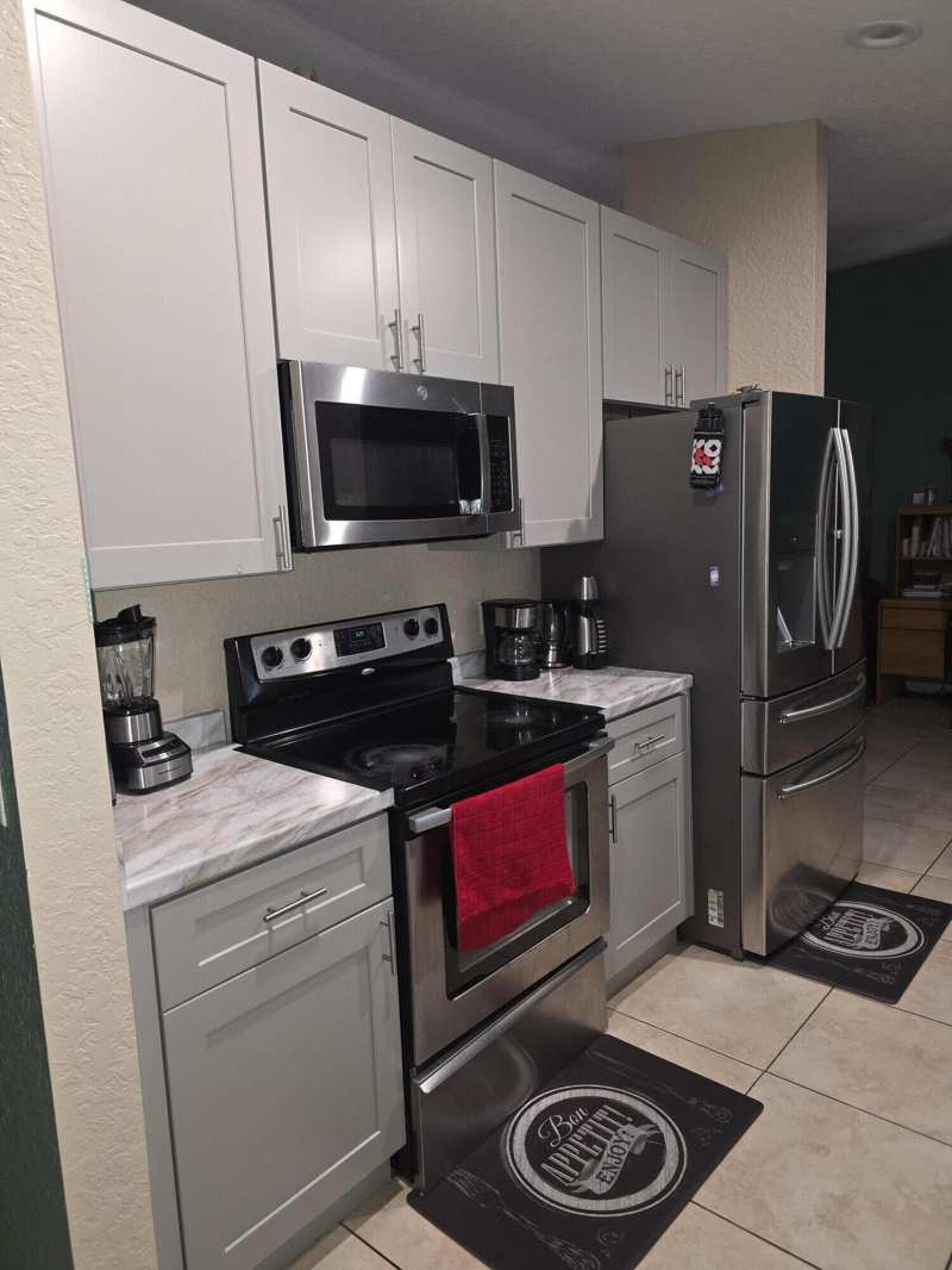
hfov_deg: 58.9
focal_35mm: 23
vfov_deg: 73.9
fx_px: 843
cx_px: 476
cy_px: 635
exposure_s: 1/24
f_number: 1.7
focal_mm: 6.3
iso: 160
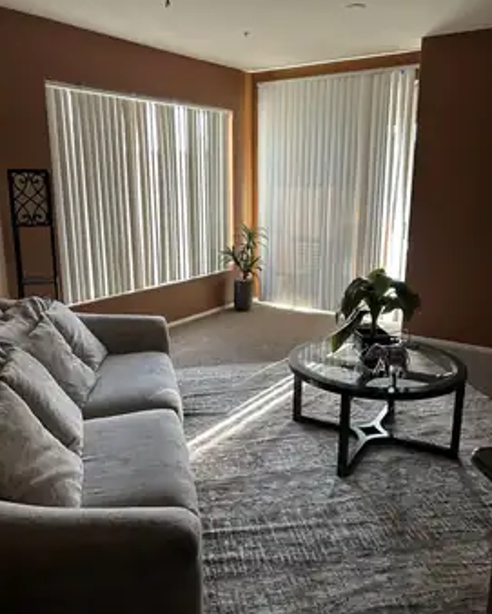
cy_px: 307
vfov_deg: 58.7
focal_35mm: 30
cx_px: 251
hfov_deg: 48.6
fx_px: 545
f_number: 1.5
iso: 80
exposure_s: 1/60
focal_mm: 5.7
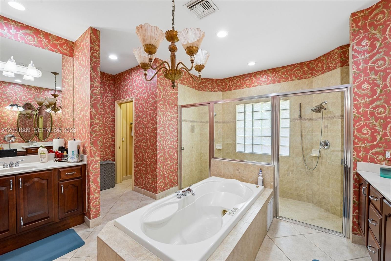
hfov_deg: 104.3
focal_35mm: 14
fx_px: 152
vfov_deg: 81.2
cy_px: 130
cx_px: 196
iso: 200
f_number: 9
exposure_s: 1/8
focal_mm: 14
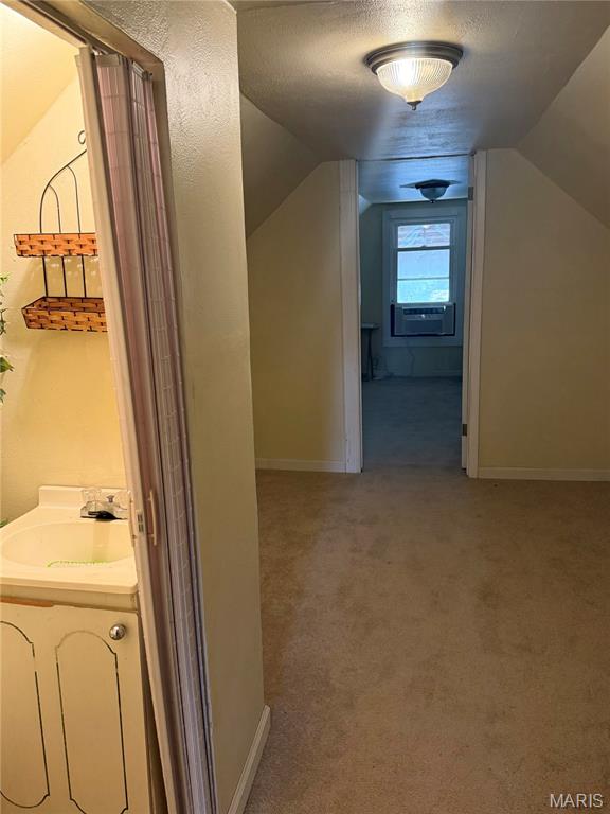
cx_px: 305
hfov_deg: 56.8
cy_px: 407
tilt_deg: -12.4
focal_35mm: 24
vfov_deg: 71.6
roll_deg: +2.1
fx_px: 564
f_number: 1.78
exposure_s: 1/120
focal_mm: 6.76
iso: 320
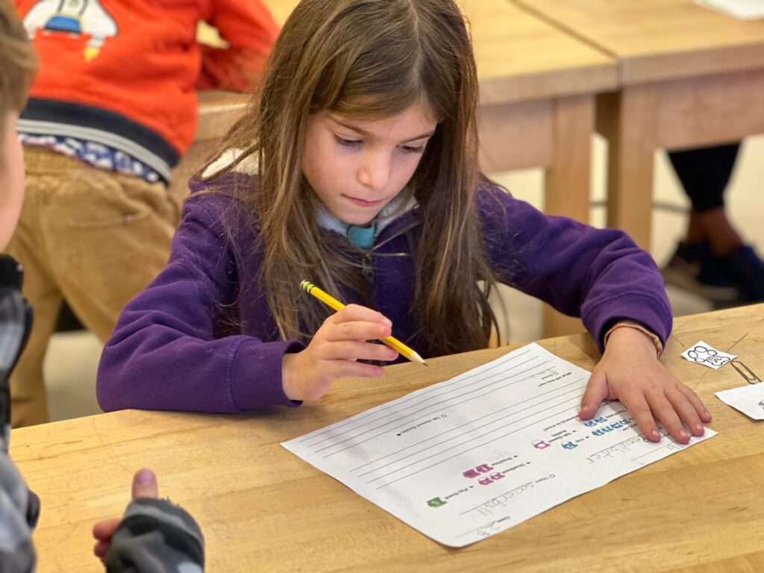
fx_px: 1699
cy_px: 286
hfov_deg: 25.3
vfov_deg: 19.1
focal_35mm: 77
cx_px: 382
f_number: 2.8
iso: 160
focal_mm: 9
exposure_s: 1/40
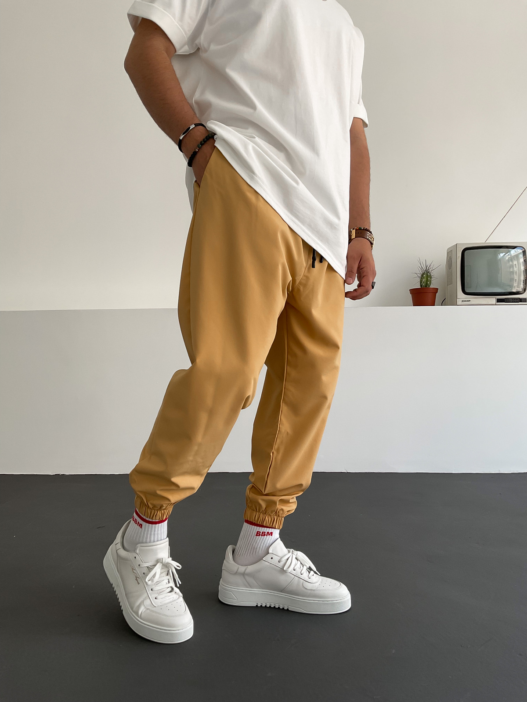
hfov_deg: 48.2
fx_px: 589
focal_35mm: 29
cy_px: 351
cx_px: 264
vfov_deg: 61.7
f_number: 1.8
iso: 32
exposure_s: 1/120
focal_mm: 3
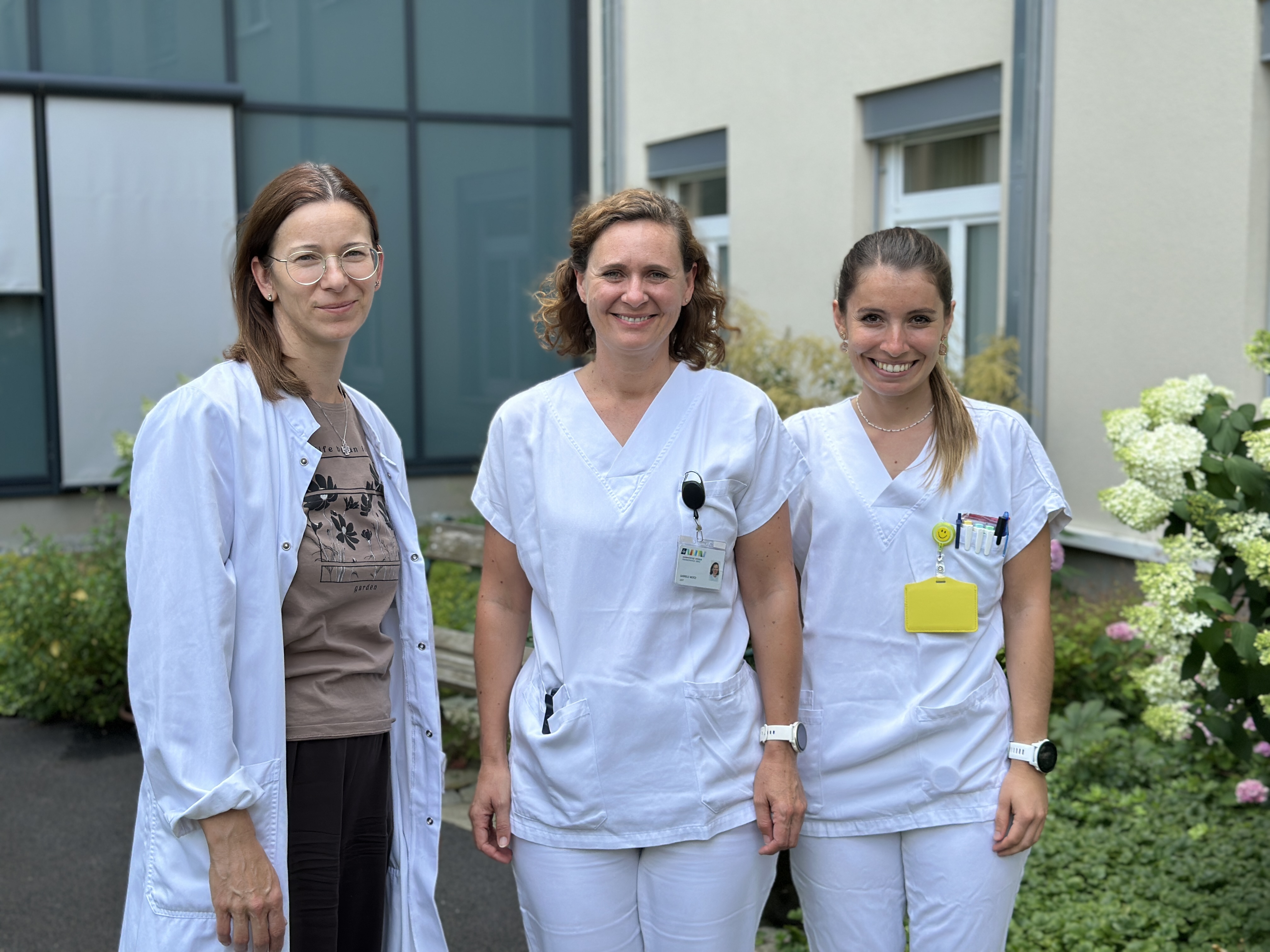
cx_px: 635
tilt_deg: -6.5
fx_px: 1761
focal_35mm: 48
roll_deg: -0.5
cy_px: 476
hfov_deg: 39.7
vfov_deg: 30.3
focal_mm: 6.86
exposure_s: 1/1171
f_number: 1.78
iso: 80
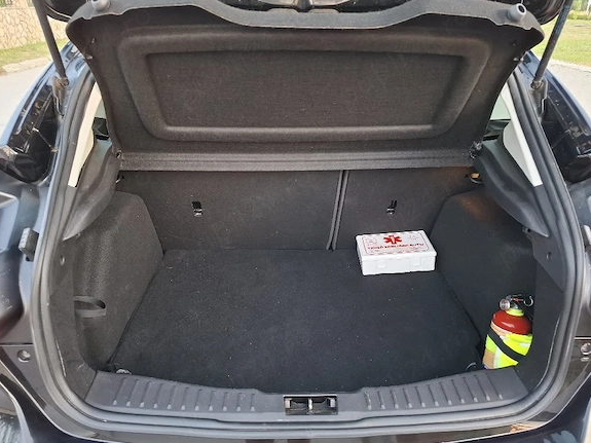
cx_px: 286
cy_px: 222
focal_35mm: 24
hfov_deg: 71.6
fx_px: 410
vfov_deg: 56.8
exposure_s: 1/60.2
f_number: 1.8
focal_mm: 5.54
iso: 320
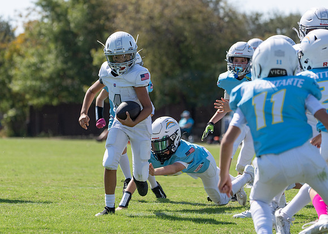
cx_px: 146
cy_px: 122
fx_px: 2095
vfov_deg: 6.4
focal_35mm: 225
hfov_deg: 9.0
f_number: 5.6
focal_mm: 200
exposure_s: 1/1000
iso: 160
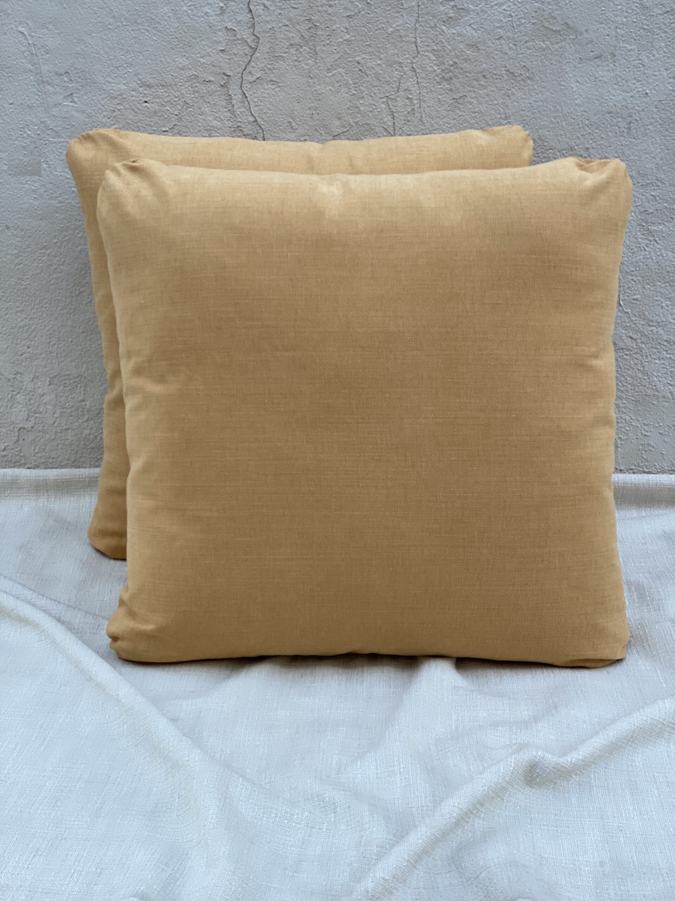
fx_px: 1352
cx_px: 338
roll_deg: +0.5
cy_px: 450
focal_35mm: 52
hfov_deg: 28.0
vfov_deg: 36.8
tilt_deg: -17.4
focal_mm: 6
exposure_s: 1/122
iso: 100
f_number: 2
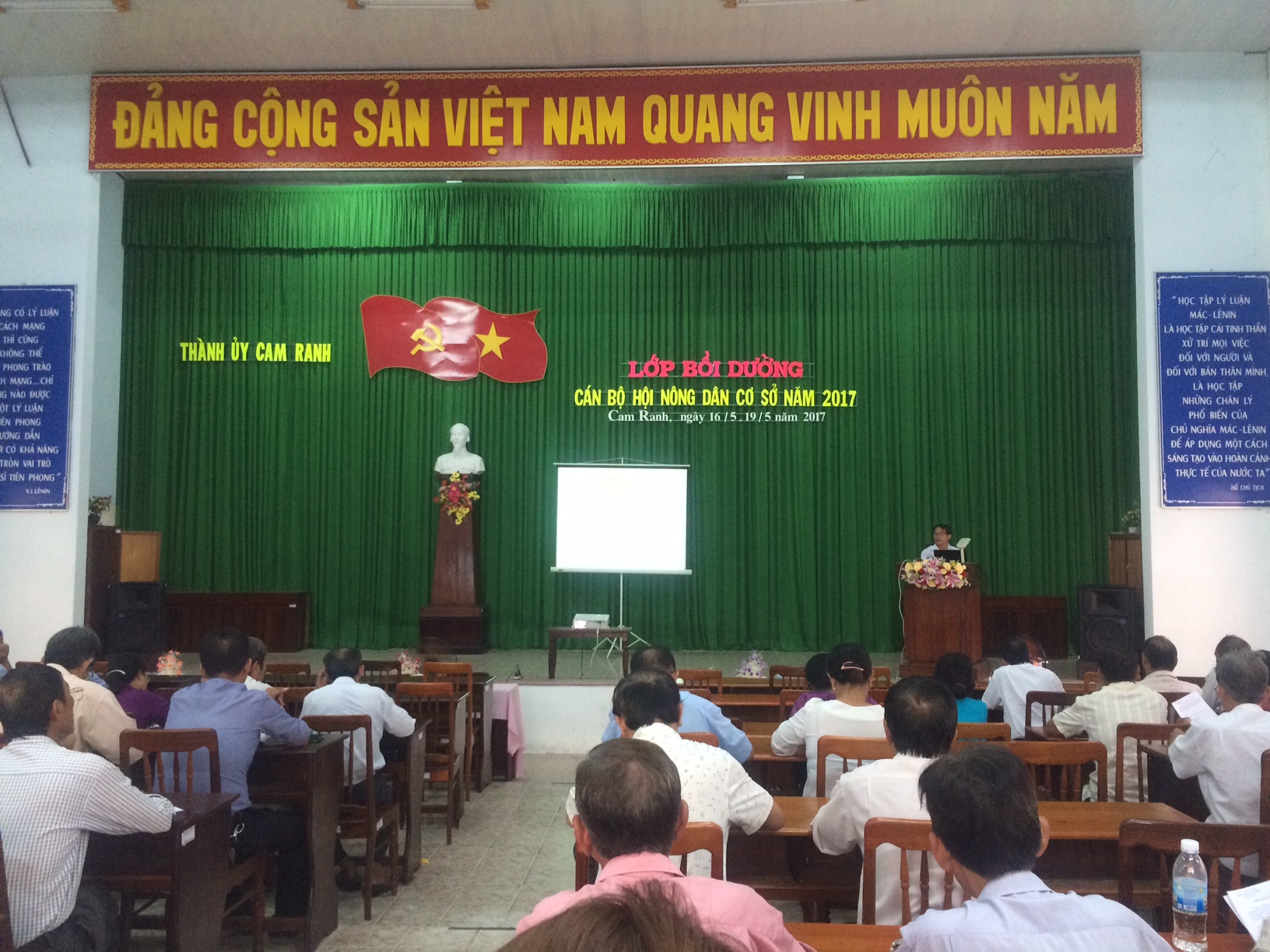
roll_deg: +0.1
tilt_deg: +1.4
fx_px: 1064
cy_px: 476
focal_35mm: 29
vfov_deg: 48.2
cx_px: 635
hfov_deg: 61.7
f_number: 2.2
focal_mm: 4.15
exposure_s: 1/33
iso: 250
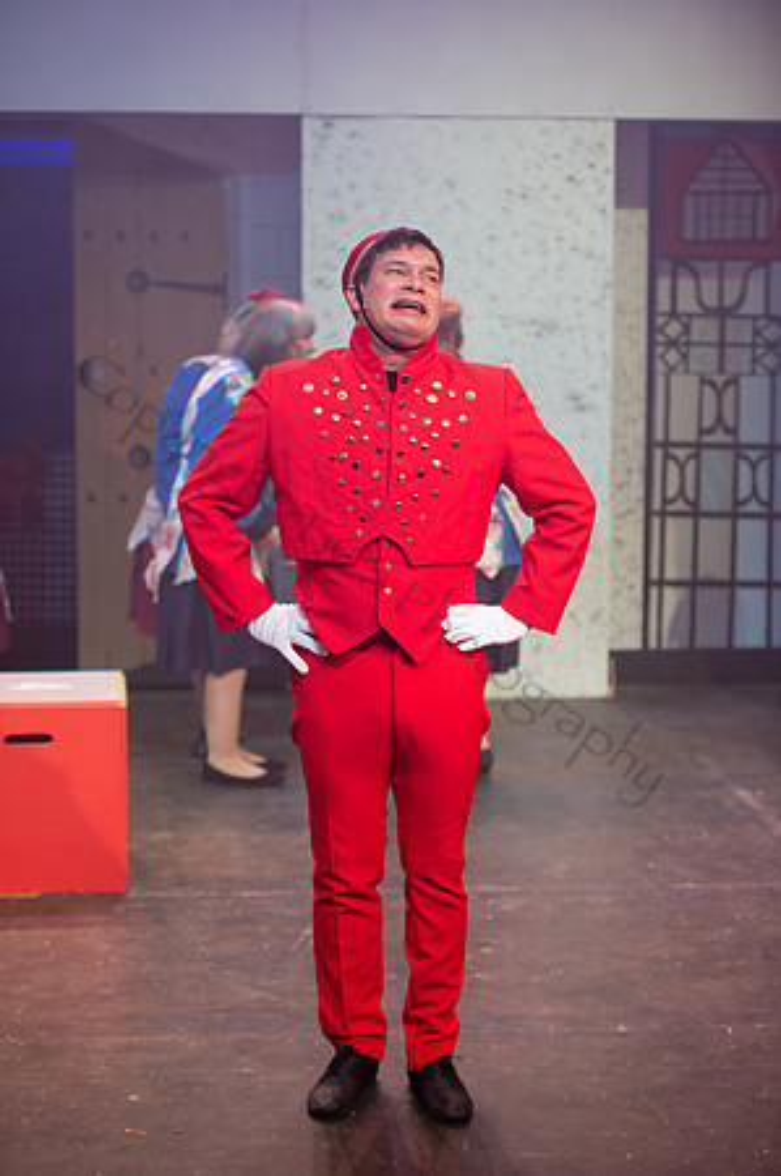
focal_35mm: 70
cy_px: 588
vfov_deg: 28.9
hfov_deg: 19.4
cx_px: 390
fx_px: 2283
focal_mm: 70
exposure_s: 1/200
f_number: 2.8
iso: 1000
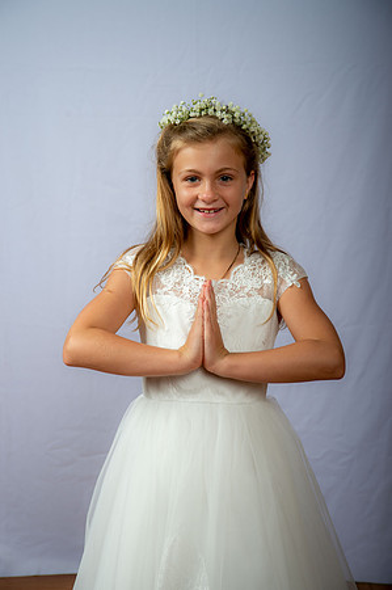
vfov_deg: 28.9
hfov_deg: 19.4
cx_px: 196
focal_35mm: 70
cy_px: 295
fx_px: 1146
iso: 250
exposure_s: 1/200
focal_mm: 70
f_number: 6.3
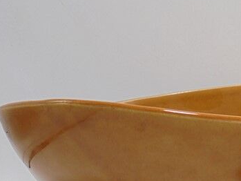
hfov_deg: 18.8
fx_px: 683
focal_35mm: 98
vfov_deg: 14.8
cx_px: 296
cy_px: 190
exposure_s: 1/50
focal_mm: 6.9
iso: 100
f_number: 4.2
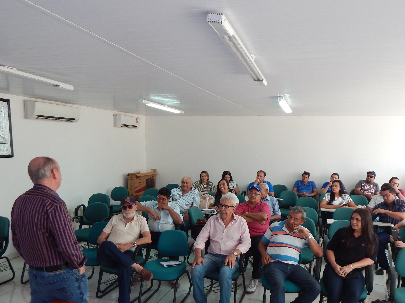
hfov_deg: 63.2
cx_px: 227
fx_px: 328
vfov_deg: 49.2
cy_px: 190
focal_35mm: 28
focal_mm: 4
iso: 125
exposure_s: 1/40
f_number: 3
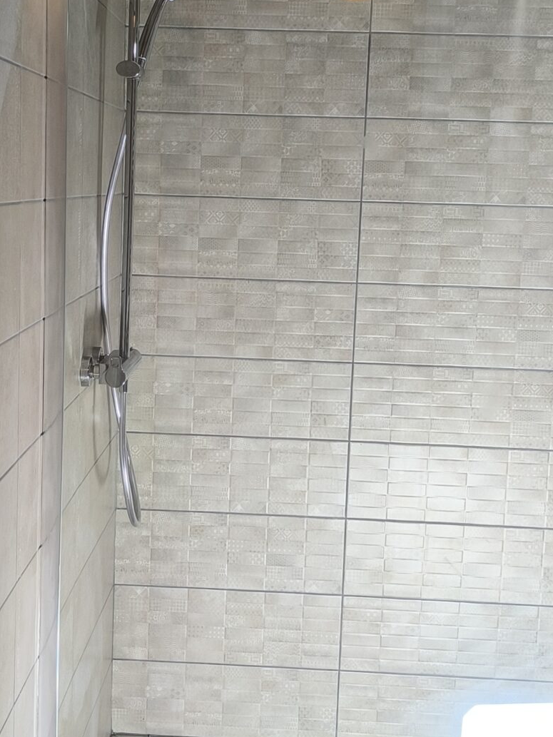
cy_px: 347
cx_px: 215
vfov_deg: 33.8
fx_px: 1214
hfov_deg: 25.6
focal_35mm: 57
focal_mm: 6.14
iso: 320
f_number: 1.65
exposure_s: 1/100
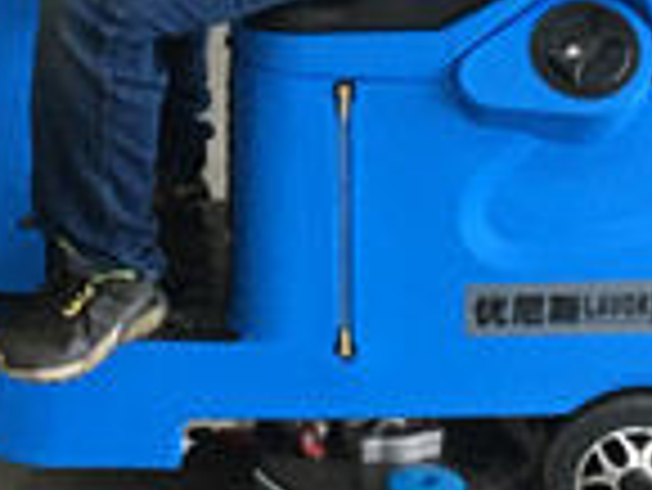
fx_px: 1904
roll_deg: +1.9
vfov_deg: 14.5
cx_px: 175
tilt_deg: -14.6
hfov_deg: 19.3
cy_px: 56
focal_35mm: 101
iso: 64
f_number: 2.2
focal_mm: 4.15
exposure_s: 1/17
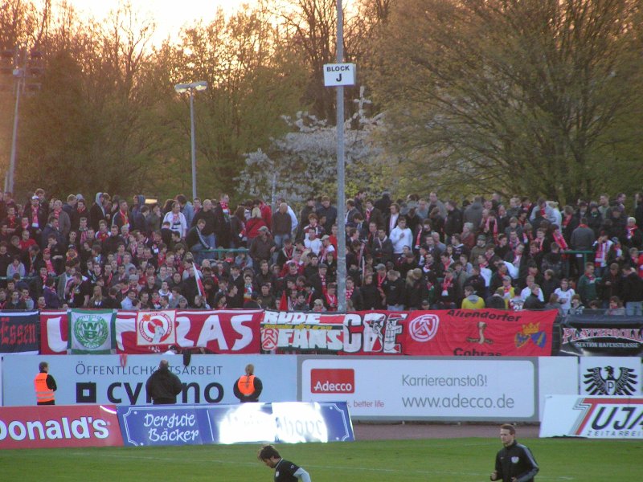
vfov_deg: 4.6
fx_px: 6056
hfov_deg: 6.1
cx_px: 322
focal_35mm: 326
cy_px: 241
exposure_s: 1/200
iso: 200
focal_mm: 49.8
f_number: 3.5
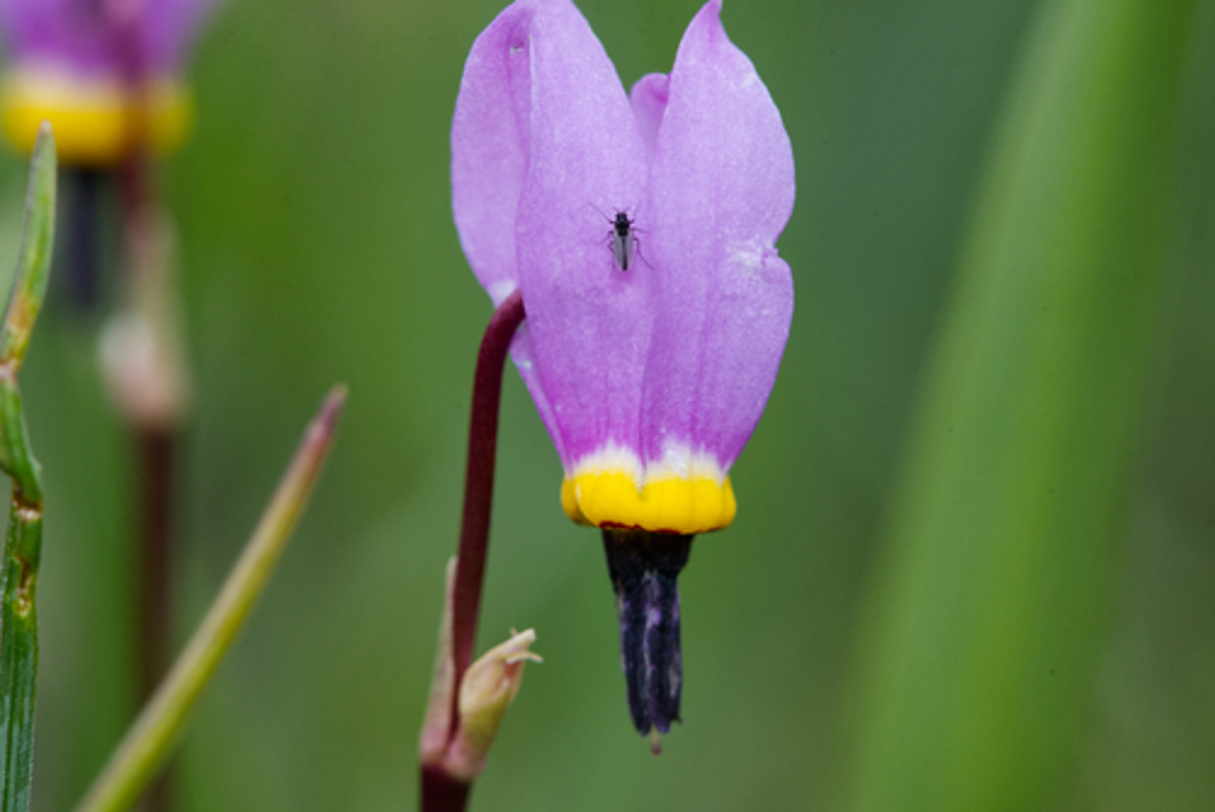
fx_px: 3546
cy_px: 406
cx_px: 608
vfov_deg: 13.1
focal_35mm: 105
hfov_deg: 19.4
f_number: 16
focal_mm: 105
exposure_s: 1/160
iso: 1600
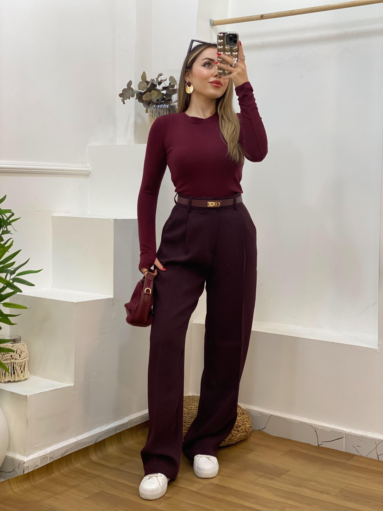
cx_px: 192
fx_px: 767
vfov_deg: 36.8
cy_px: 256
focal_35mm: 52
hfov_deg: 28.0
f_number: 2
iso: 100
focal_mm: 6
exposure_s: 1/100
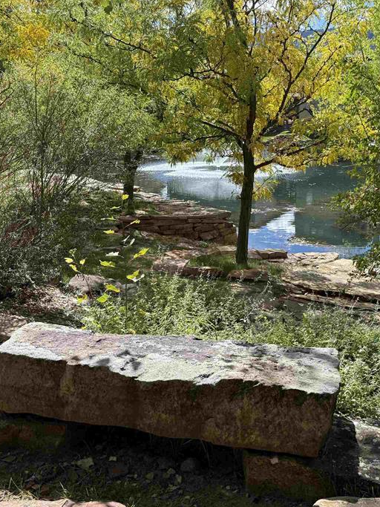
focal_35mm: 36
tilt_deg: -14.2
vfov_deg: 51.4
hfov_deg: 39.3
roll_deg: -0.4
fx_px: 527
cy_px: 247
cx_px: 243
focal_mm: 6.76
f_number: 1.78
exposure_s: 1/1855
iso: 80
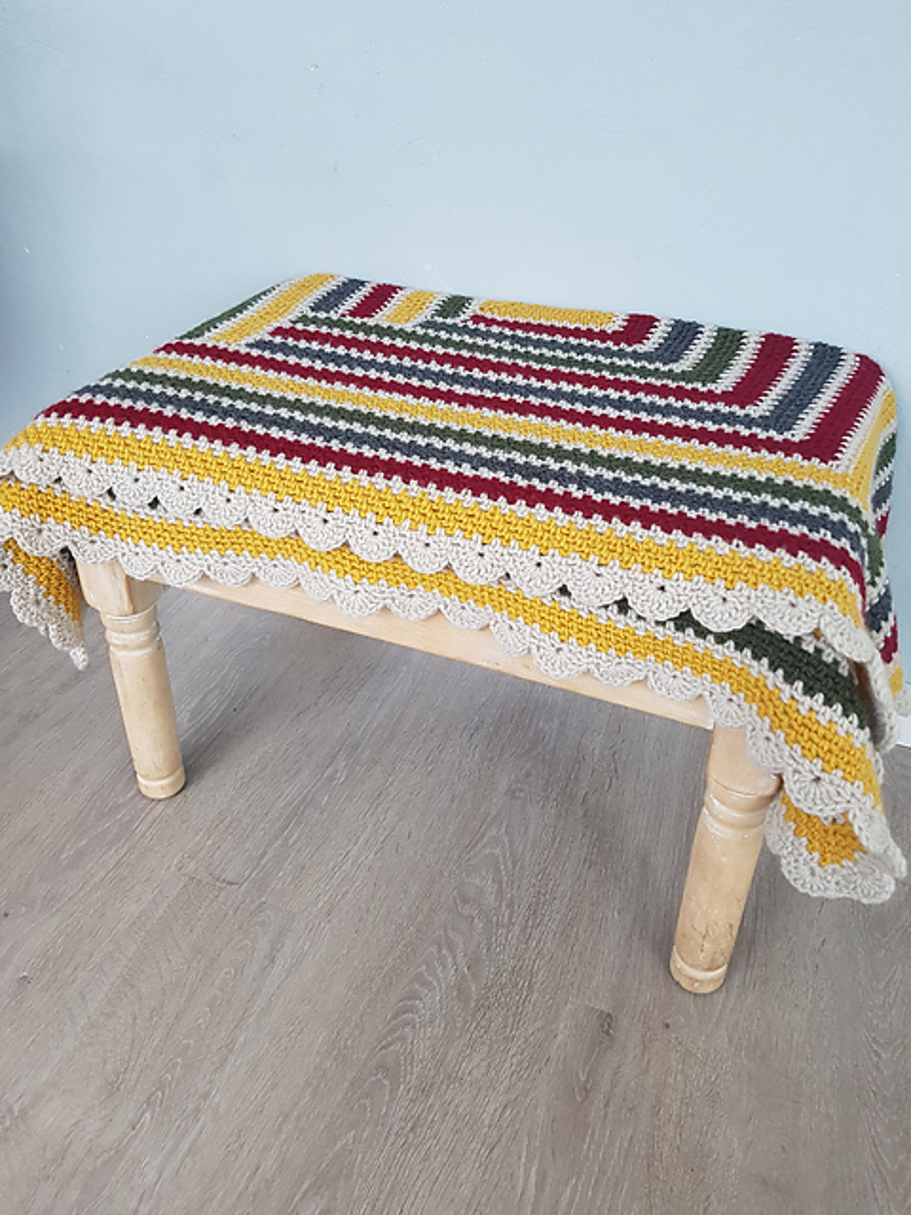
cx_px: 456
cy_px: 608
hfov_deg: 53.1
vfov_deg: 67.3
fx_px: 912
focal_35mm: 26
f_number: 1.7
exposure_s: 1/25
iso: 200
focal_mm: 4.2
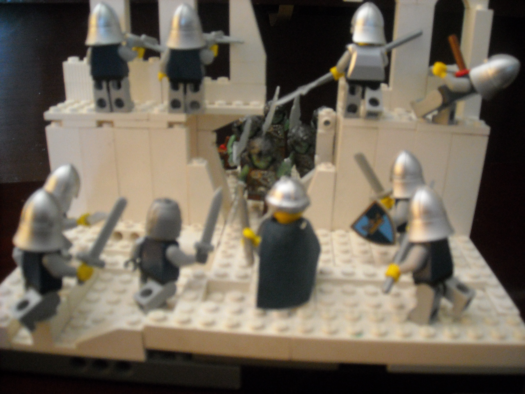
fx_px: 531
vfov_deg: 40.7
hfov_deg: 52.6
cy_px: 197
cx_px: 262
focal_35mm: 35
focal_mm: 5.7
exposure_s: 1/8
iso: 400
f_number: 2.8
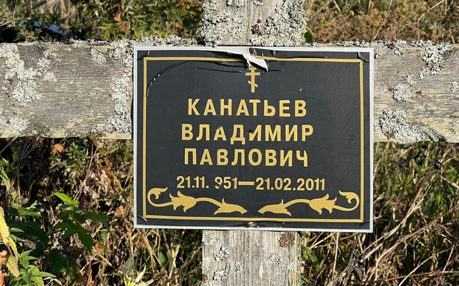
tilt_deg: -10.6
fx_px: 1176
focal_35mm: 94
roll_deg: +0.0
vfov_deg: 13.9
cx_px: 254
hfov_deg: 22.1
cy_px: 125
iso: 32
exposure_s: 1/488
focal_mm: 9
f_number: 2.8
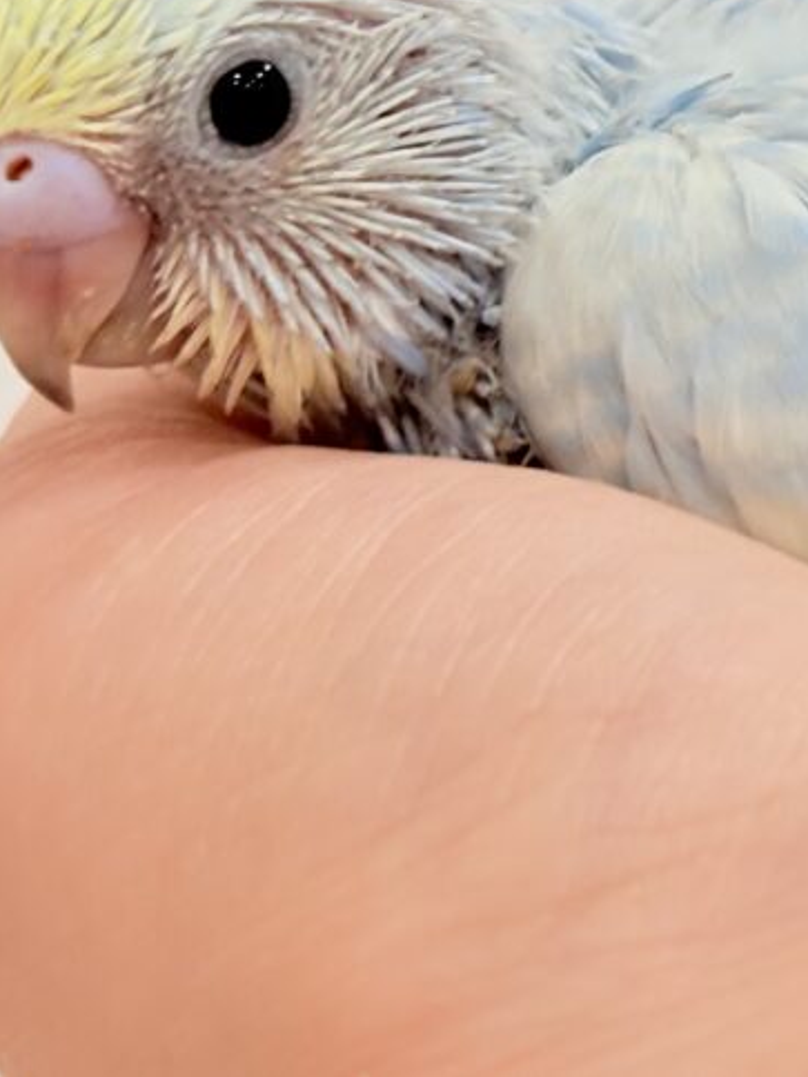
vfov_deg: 15.1
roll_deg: -3.8
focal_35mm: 129
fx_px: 4015
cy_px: 78
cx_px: 1117
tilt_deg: -3.2
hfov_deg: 11.1
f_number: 1.6
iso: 64
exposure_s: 1/100
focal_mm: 5.96
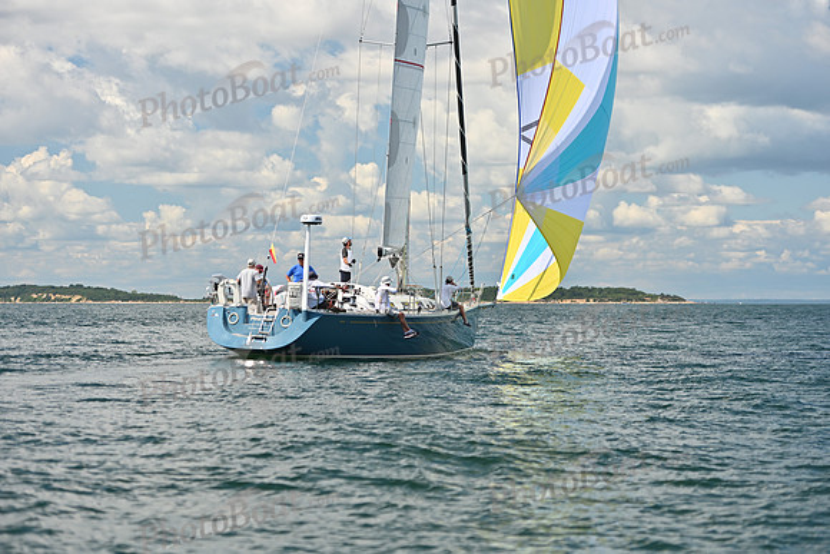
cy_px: 277
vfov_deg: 14.4
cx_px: 415
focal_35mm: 95
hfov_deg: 21.5
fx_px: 2191
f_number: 2.8
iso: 250
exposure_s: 1/2500
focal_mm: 95
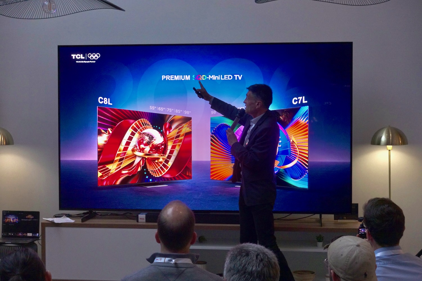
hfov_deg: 28.8
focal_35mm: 70
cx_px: 211
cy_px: 140
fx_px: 820
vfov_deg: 19.5
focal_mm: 25.7
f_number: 8
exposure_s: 1/100
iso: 400
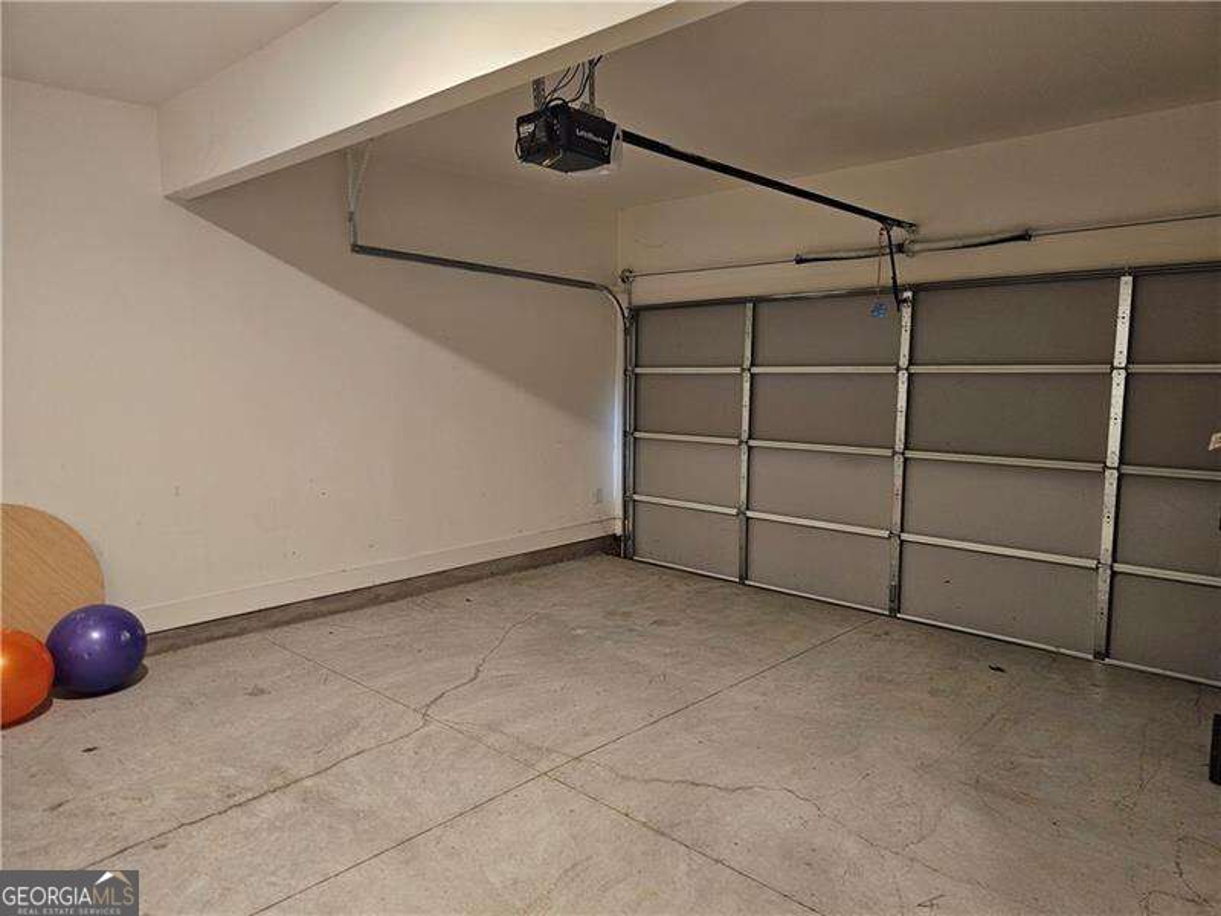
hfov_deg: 73.9
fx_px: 811
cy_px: 458
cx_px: 610
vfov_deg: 58.9
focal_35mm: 23
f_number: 1.7
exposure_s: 1/30
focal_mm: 6.3
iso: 500
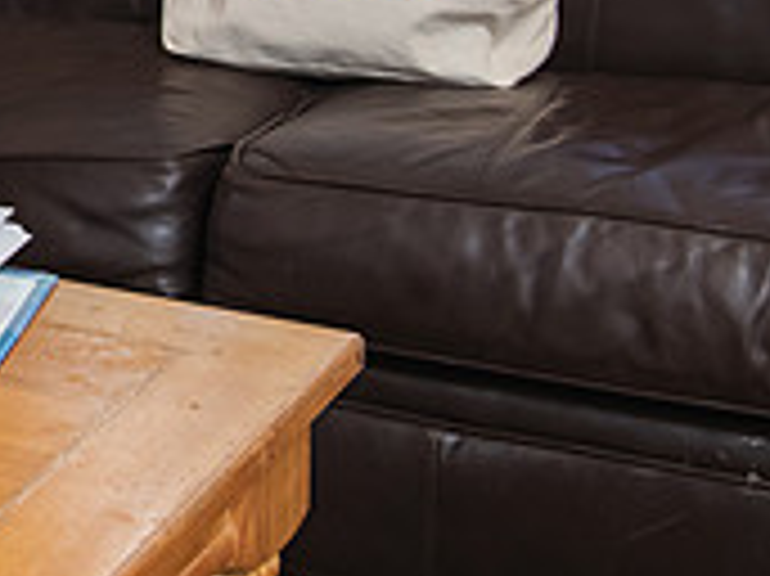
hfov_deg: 15.4
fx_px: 2534
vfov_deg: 12.6
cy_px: -137
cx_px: -509
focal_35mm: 114
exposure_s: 1/80
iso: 1250
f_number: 4.5
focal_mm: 35
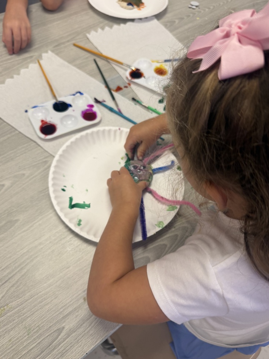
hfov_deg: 54.9
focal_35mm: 25
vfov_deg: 69.4
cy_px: 178
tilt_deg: -58.8
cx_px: 132
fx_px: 259
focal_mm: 6.76
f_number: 1.78
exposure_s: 1/60
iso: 125
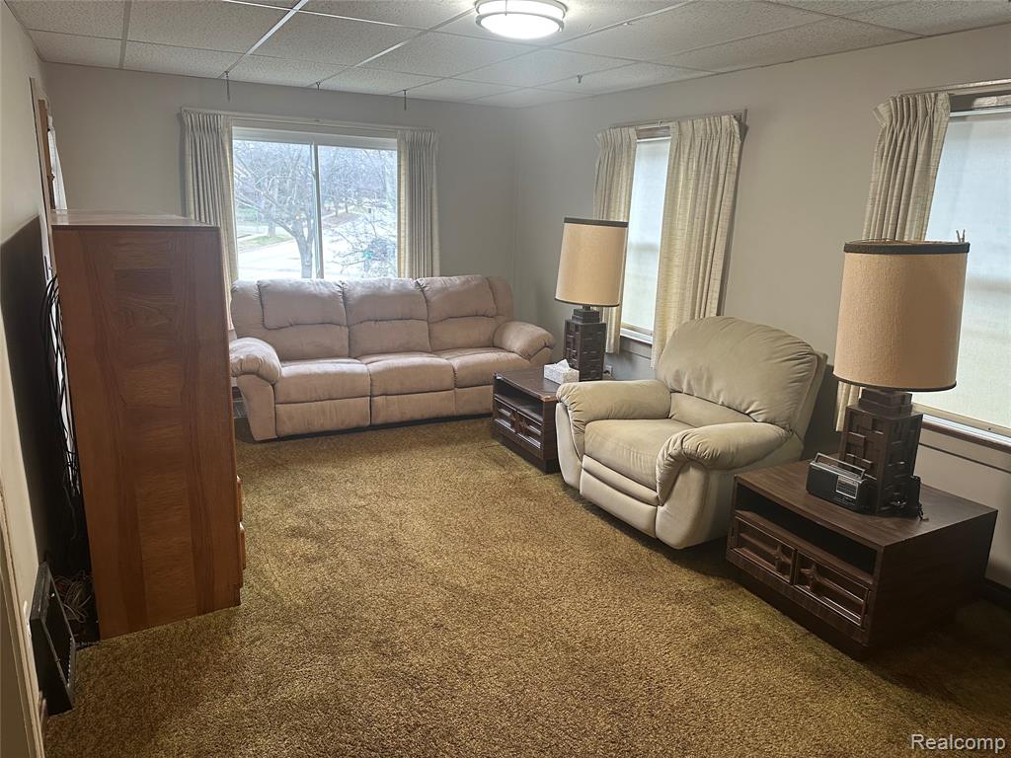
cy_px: 379
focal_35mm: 24
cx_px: 506
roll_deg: -1.9
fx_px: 701
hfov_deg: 71.6
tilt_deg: -13.2
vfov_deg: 56.8
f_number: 1.78
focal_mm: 6.86
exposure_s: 1/60
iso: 320
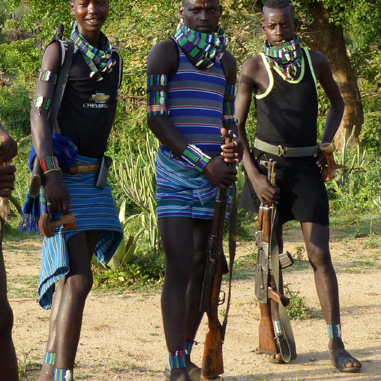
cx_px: 190
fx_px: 747
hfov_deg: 28.6
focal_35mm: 60
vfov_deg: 28.4
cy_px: 131
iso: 100
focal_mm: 9.1
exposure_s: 1/200
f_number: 4
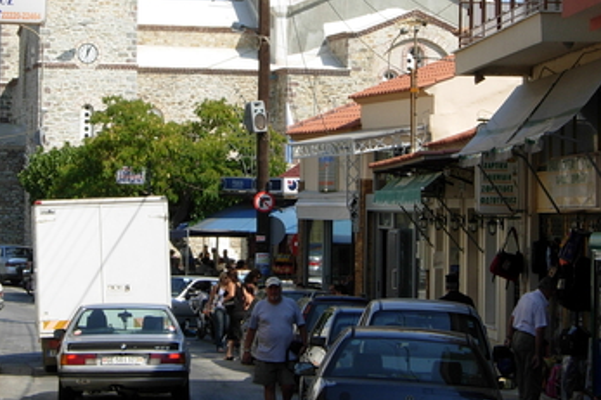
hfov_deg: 15.2
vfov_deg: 10.1
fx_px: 2253
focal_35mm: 135
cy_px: 106
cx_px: 272
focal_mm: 15.7
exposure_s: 1/322
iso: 50
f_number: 6.1
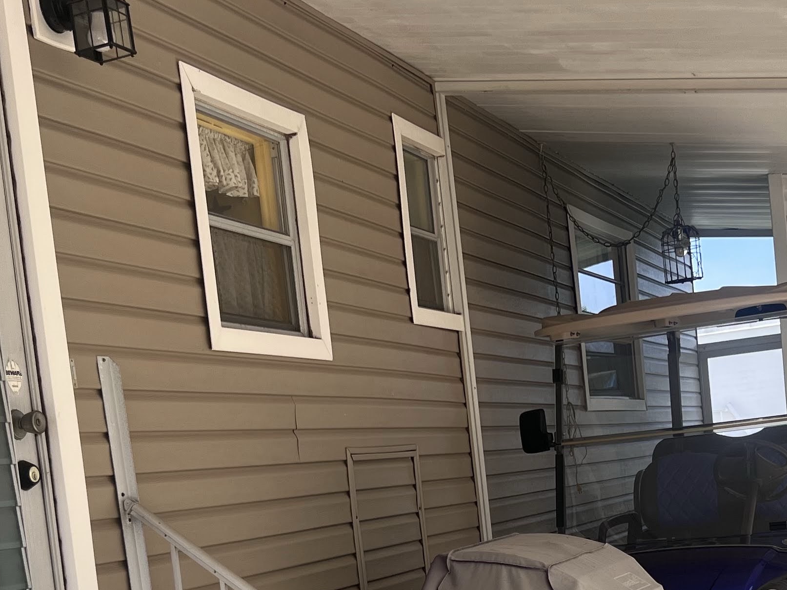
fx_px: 1478
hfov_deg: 29.7
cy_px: 573
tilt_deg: -4.1
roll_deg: +5.7
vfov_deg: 21.9
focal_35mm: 65
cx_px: 492
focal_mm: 5.7
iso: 50
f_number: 1.5
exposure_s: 1/1238
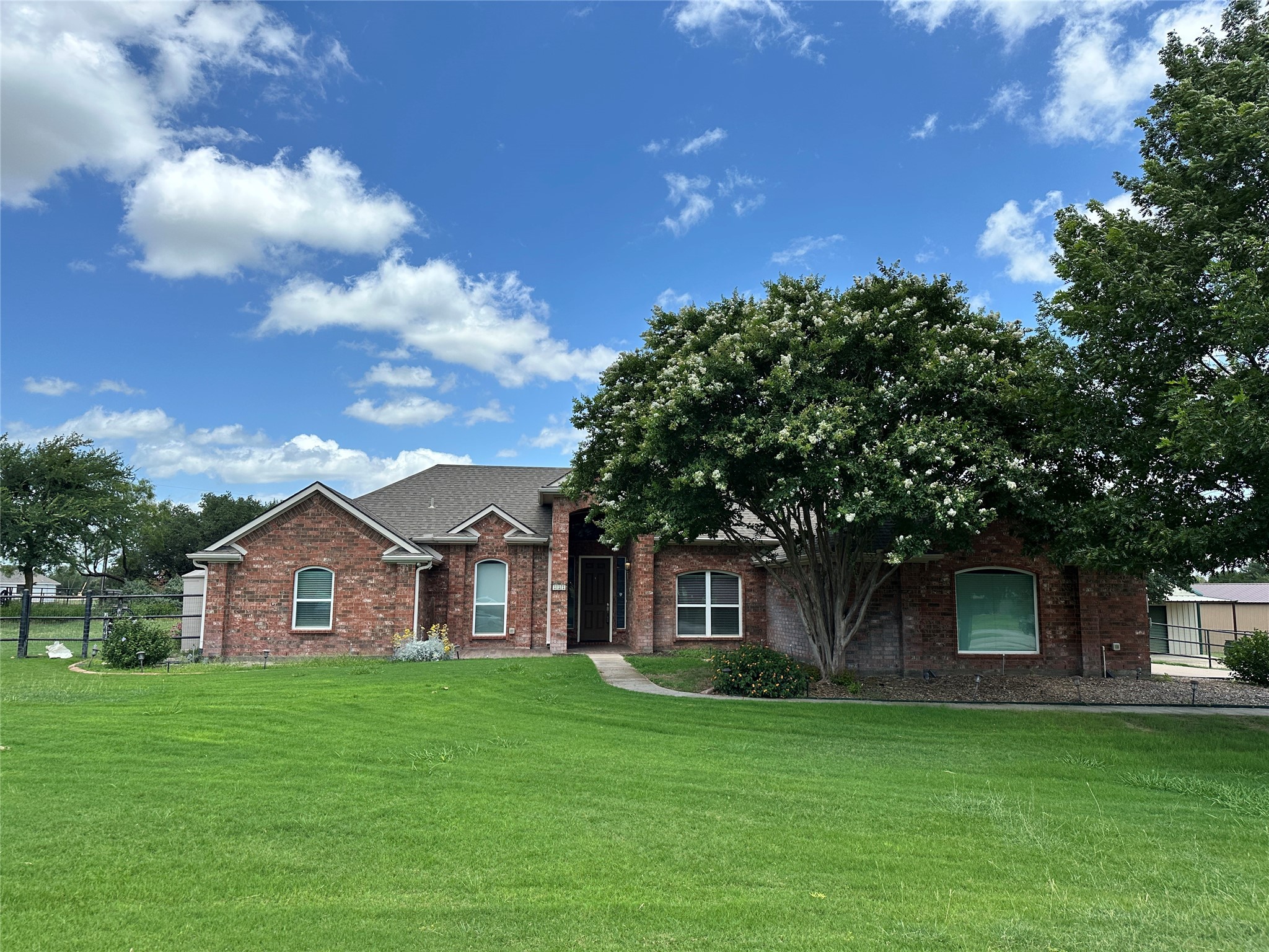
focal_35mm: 24
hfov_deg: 71.6
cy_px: 476
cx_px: 634
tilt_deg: +7.0
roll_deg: -0.4
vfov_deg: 56.8
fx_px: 880
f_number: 1.78
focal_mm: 6.86
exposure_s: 1/4016
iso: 80
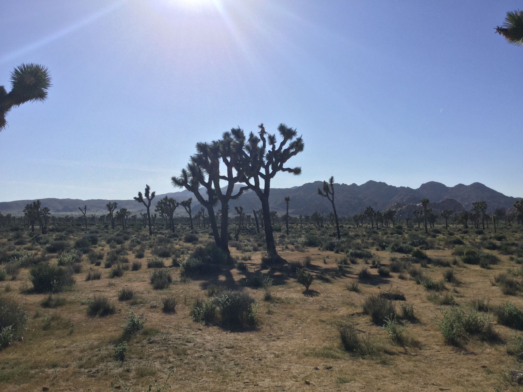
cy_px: 196
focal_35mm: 31
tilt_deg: +1.3
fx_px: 468
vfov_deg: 45.4
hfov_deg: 58.4
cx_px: 262
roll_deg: +0.6
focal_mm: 3.3
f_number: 2.4
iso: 25
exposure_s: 1/3135
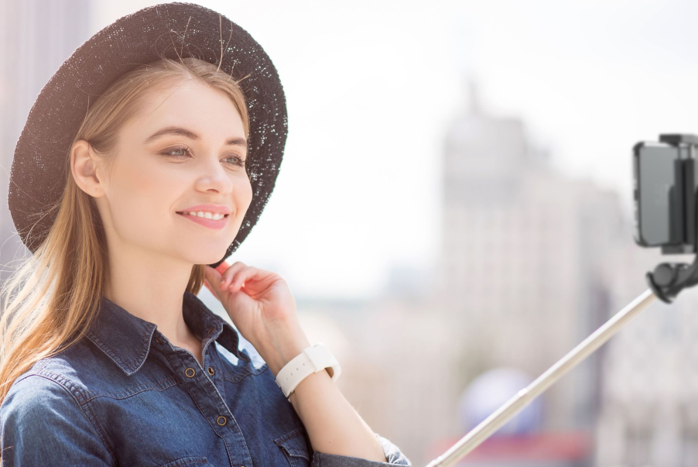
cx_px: 355
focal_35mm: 149
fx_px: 2891
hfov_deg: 13.8
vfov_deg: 9.2
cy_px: 312
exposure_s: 1/500
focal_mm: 105
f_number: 2.8
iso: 100
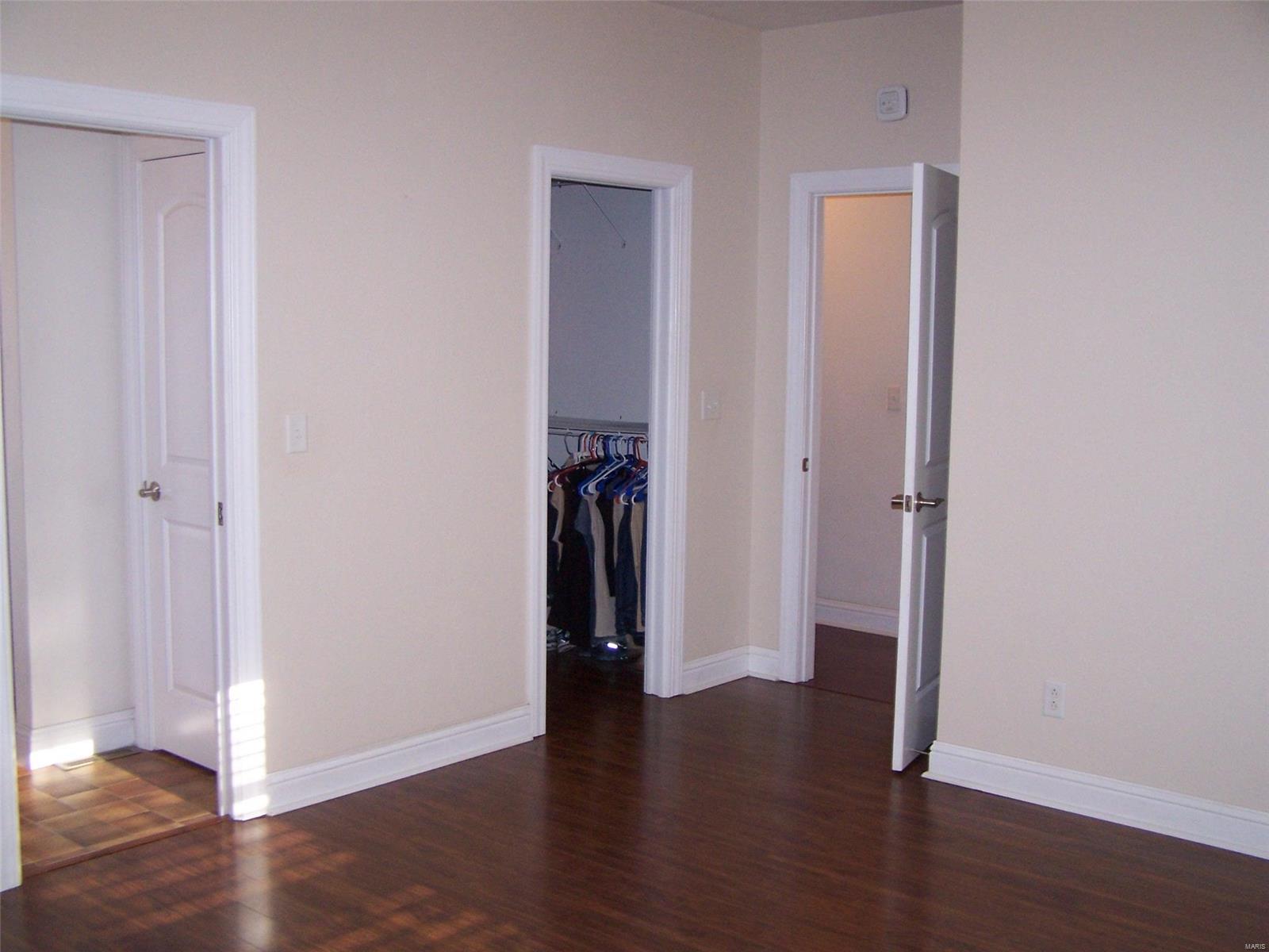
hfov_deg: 49.0
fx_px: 1393
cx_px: 634
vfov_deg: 37.7
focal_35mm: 38
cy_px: 476
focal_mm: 6.3
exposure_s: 1/60
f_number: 2.8
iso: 140
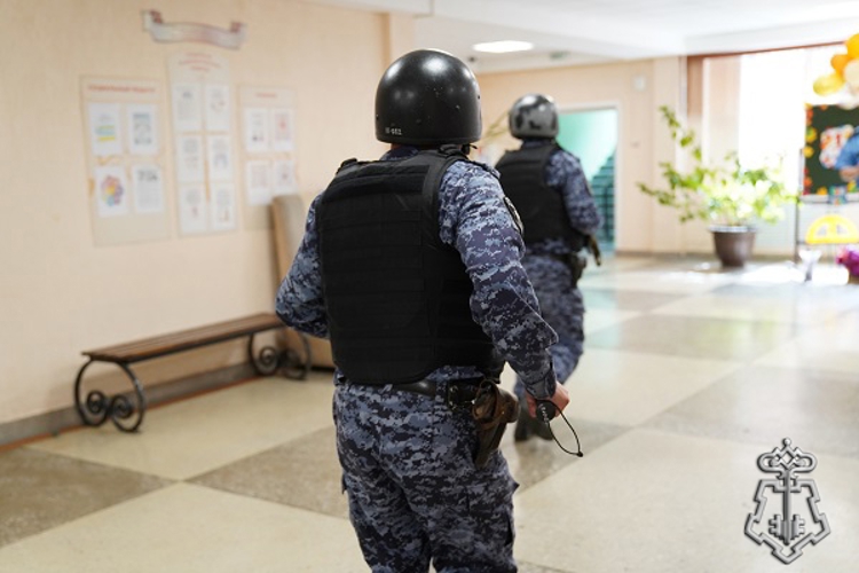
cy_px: 286
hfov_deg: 46.4
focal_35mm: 42
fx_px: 1002
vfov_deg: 31.9
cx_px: 430
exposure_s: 1/500
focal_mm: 42
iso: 2500
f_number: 2.8
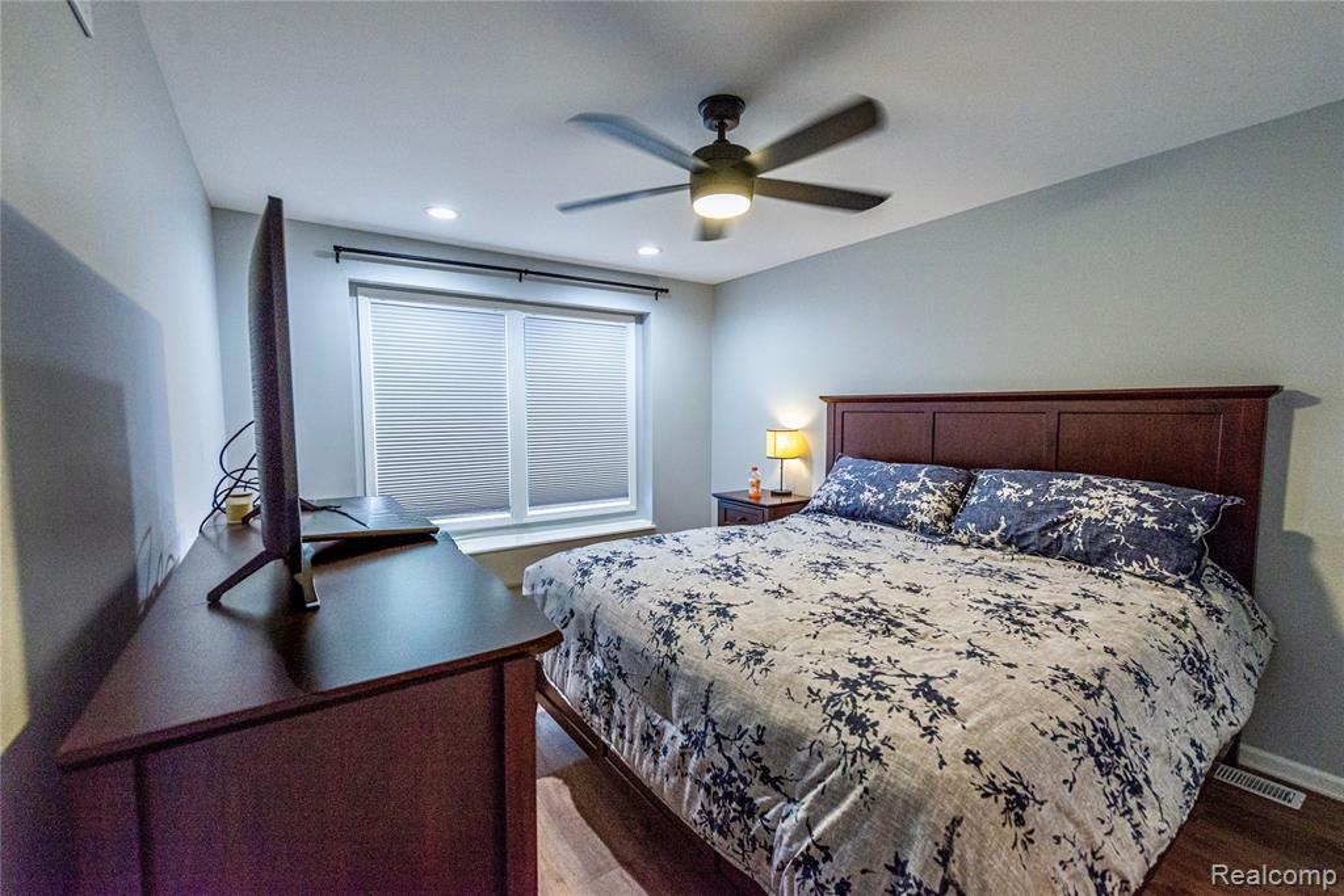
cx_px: 672
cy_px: 448
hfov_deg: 100.4
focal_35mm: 15
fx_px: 560
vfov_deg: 77.3
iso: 2000
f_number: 5.6
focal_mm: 15
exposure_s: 1/125
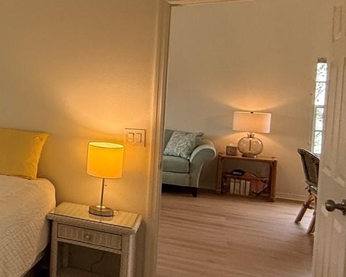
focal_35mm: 43
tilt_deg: -5.4
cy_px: 109
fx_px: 441
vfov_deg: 34.8
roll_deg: -1.3
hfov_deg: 30.9
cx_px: -128
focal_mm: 2.22
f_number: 2.2
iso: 160
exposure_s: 1/120
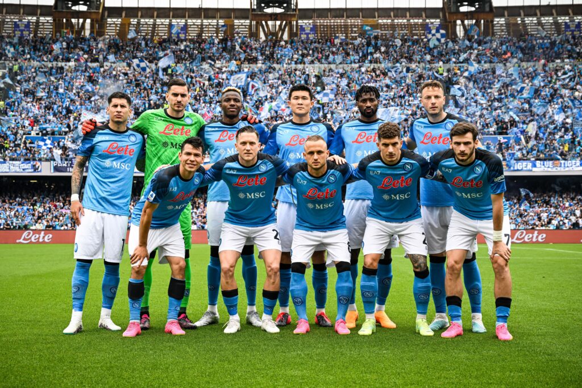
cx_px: 291
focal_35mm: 57
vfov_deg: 23.8
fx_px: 922
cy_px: 194
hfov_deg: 35.0
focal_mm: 57
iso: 800
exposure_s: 1/1000
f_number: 6.3
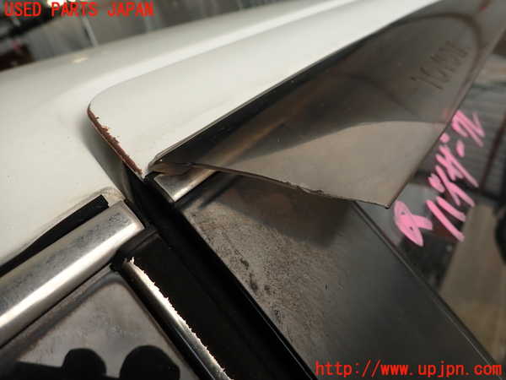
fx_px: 365
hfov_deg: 69.4
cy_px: 190
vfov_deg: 54.9
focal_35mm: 25
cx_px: 253
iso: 100
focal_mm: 4.5
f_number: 2.8
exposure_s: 1/125
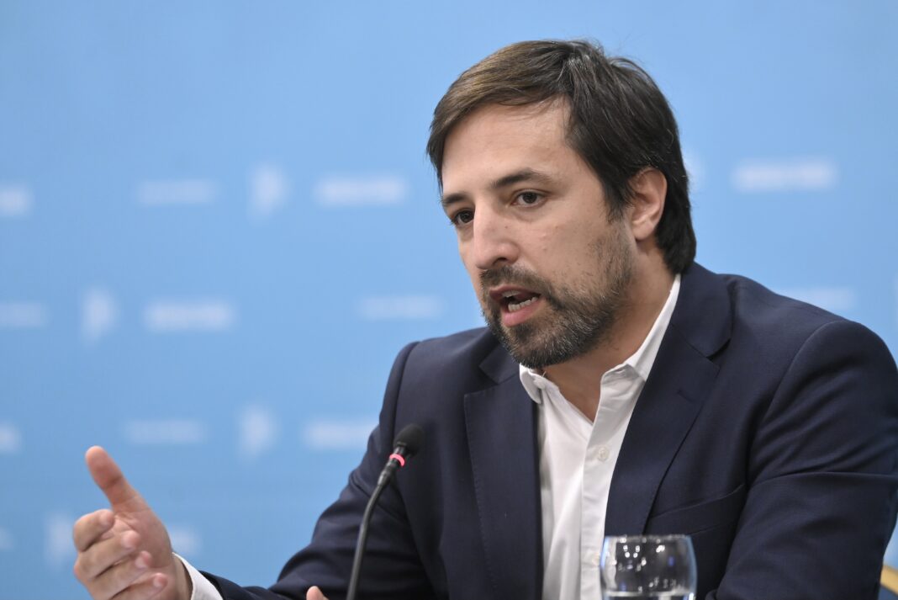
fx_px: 4991
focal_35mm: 200
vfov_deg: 6.9
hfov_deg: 10.3
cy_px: 300
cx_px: 449
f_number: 3.5
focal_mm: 200
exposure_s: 1/323
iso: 4000
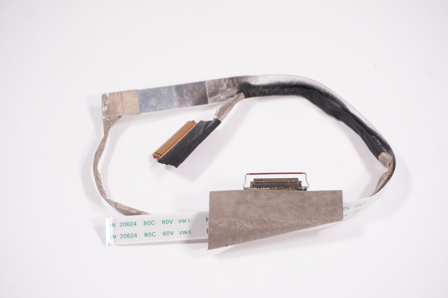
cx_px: 224
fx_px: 765
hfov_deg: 32.7
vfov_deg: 22.0
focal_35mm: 62
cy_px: 149
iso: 640
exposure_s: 1/250
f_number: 5.6
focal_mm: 41
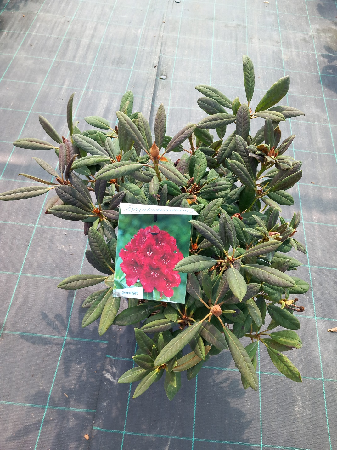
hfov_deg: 51.4
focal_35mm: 27
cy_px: 225
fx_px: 350
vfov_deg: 65.3
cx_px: 168
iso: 32
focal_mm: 4
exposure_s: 1/50
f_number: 1.8
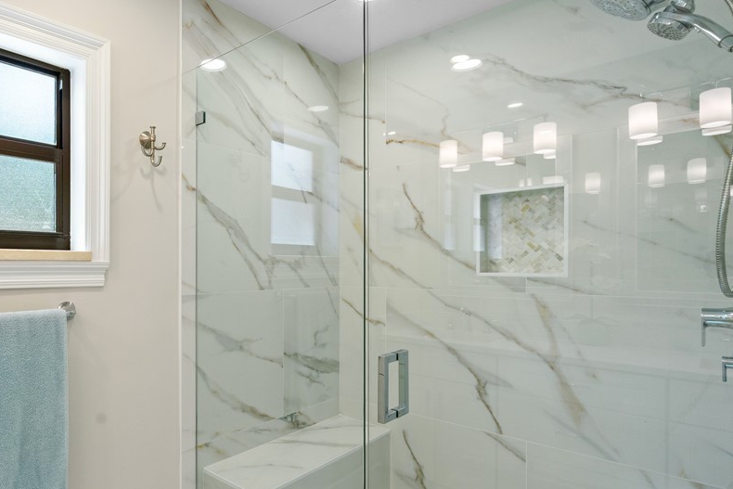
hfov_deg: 75.6
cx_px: 232
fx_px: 448
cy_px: 263
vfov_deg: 57.2
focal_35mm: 22
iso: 400
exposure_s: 1/80
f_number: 8
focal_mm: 16
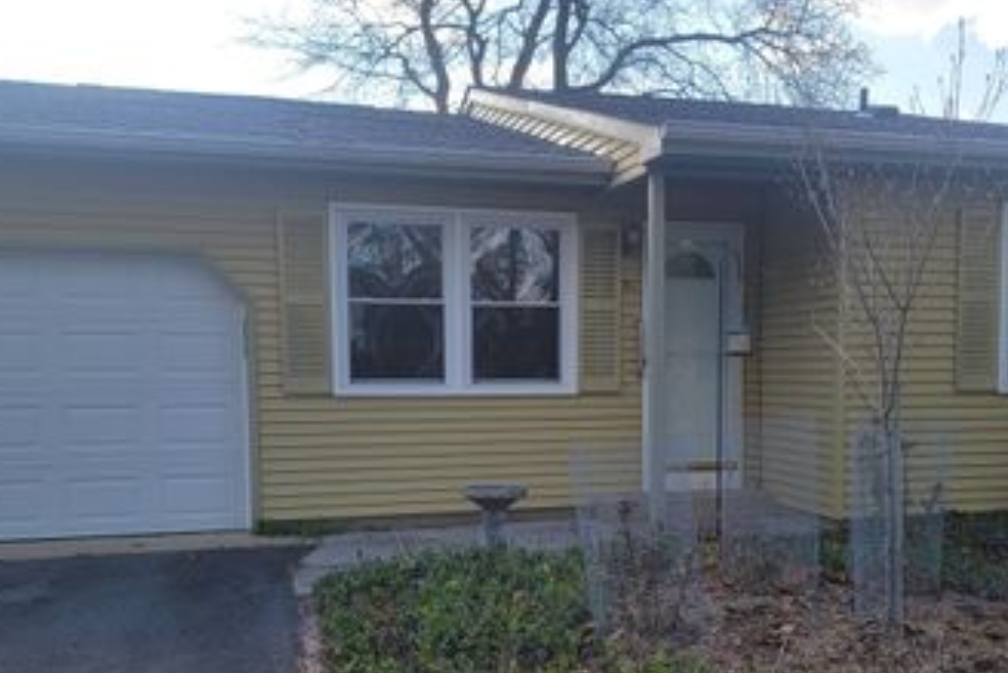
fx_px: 1064
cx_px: 526
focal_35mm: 38
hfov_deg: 50.7
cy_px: 419
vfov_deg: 34.9
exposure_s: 1/352
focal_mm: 6.7
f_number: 1.8
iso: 16
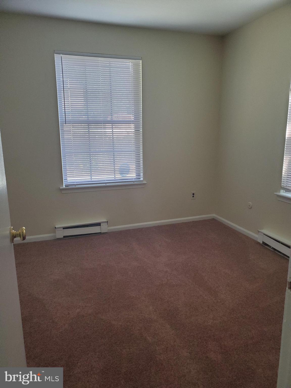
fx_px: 291
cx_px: 146
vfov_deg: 67.3
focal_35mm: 26
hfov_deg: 53.1
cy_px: 194
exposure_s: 1/96
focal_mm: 4.3
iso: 250
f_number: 2.4
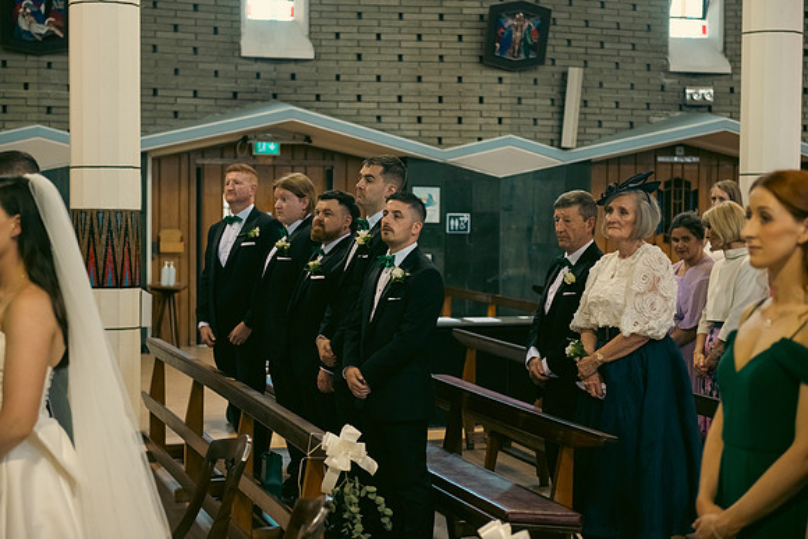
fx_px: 1571
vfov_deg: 19.5
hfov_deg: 28.8
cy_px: 270
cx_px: 404
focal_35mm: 70
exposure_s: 1/160
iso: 1000
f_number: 3.5
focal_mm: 70
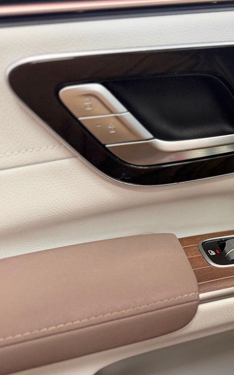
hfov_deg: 32.7
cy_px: 192
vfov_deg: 55.3
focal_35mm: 35
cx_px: 245
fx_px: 357
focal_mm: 6.76
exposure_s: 1/60
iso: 320
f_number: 1.78
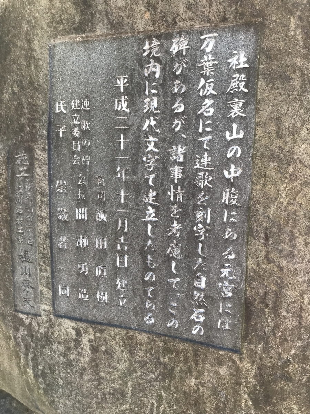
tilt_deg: -15.9
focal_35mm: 28
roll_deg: +1.4
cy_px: 207
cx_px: 155
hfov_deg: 49.7
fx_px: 334
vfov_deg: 63.4
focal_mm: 3.99
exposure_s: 1/120
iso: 40
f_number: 1.8
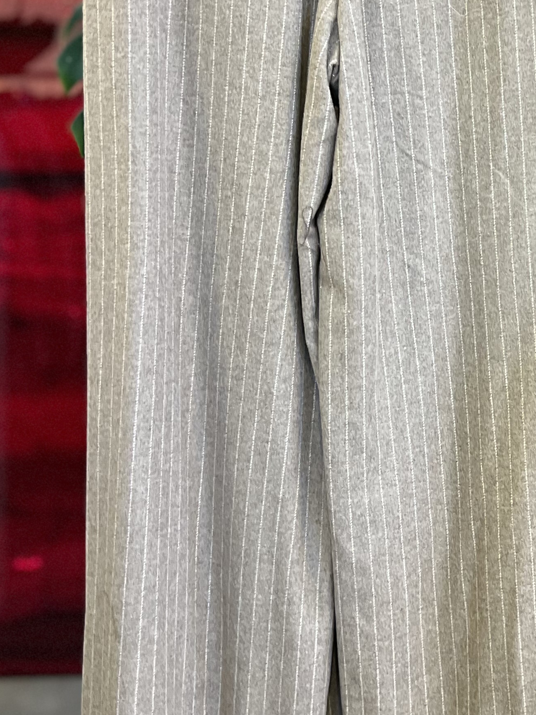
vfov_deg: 31.9
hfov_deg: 23.5
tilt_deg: -5.1
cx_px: 518
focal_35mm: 60
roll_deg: -0.5
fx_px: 1239
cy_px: 239
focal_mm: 5.7
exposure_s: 1/50
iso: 500
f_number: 1.5
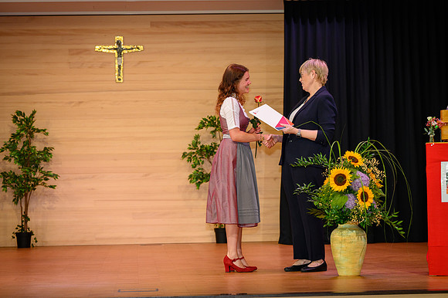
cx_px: 239
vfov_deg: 12.0
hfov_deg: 18.0
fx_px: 1412
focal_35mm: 114
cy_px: 135
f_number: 5
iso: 2000
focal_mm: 103
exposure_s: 1/200
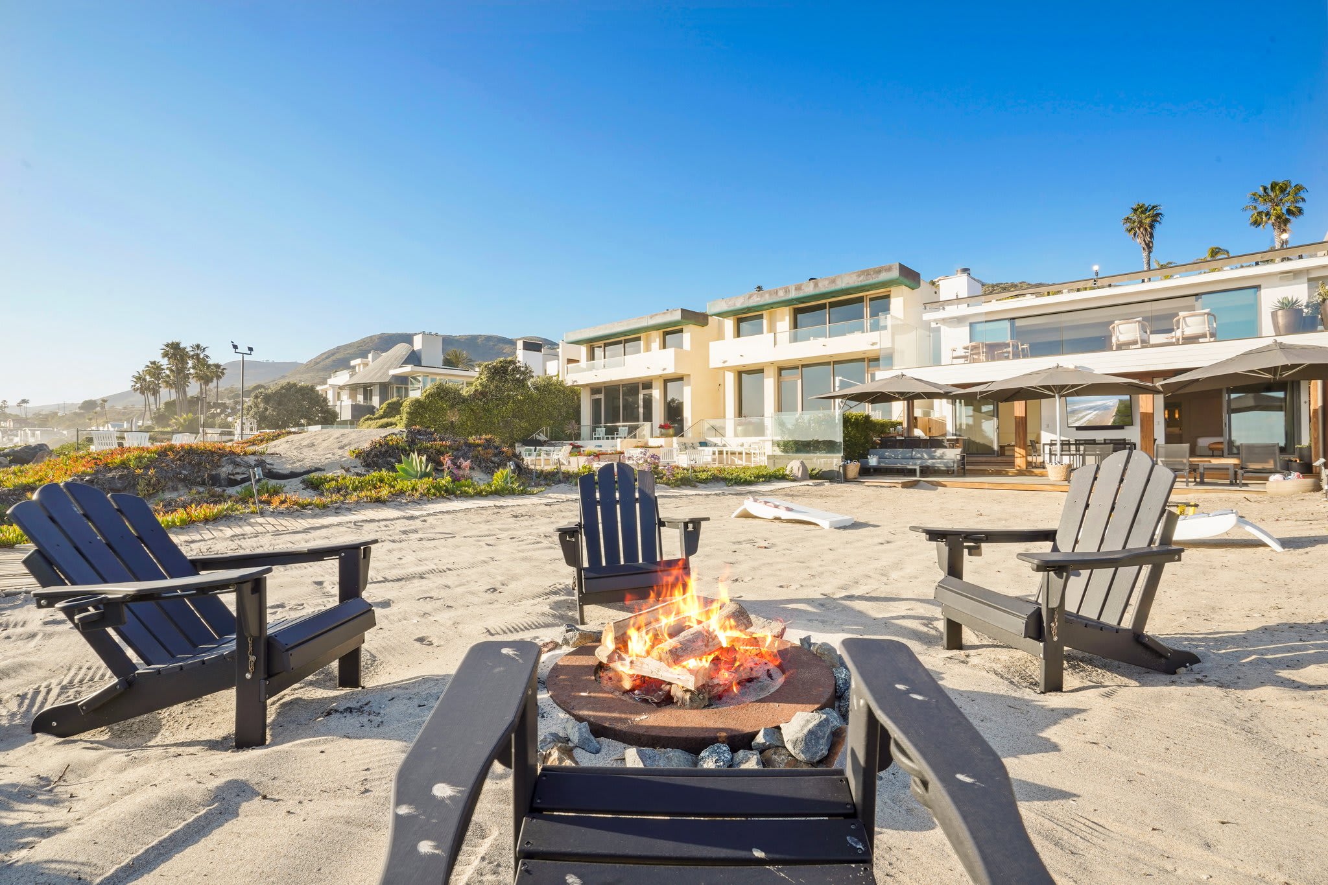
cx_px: 664
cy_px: 442
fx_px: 590
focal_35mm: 16
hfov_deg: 96.7
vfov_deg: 73.7
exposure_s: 1/30
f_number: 14
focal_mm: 16
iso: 400
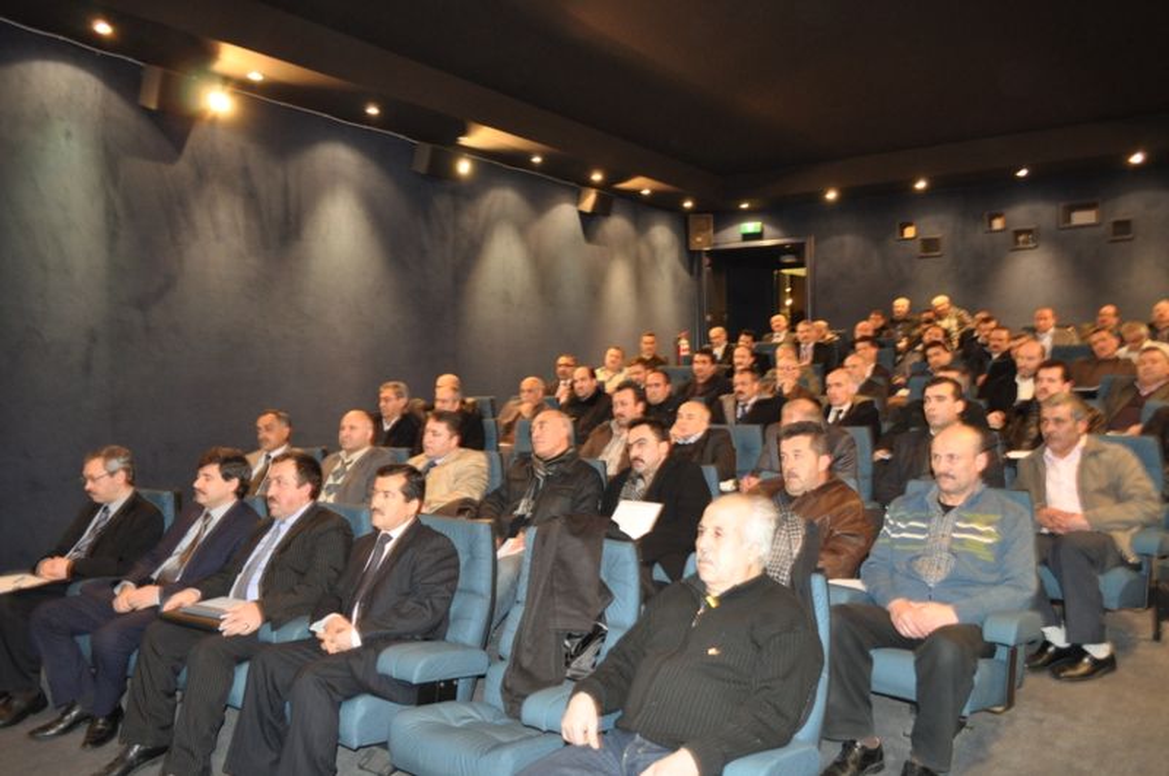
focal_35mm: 27
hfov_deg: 67.5
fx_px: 876
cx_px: 584
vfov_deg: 47.8
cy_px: 388
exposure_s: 1/10
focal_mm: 18
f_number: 3.5
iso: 800
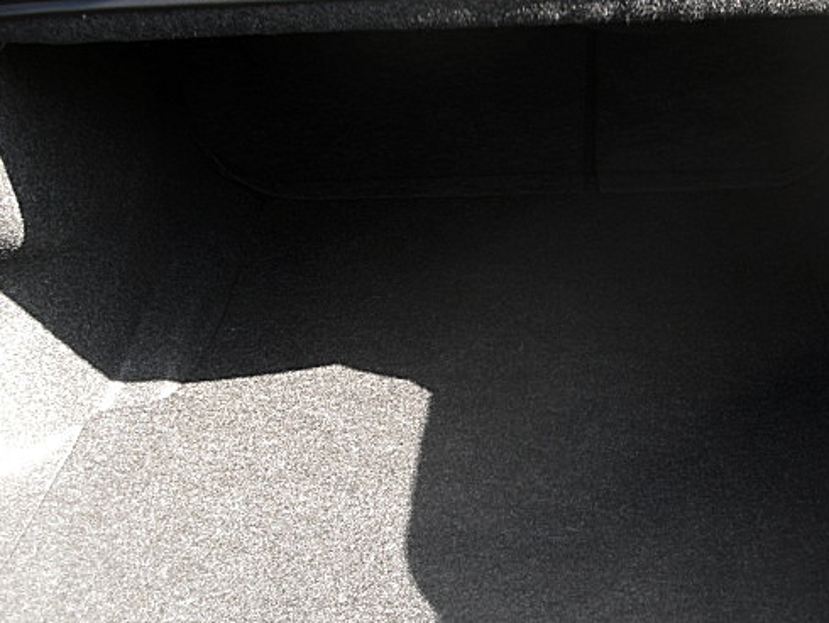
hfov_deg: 40.2
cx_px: 508
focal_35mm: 47
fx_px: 1126
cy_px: 340
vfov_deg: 30.9
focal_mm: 6.3
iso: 50
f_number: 2.8
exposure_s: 1/60
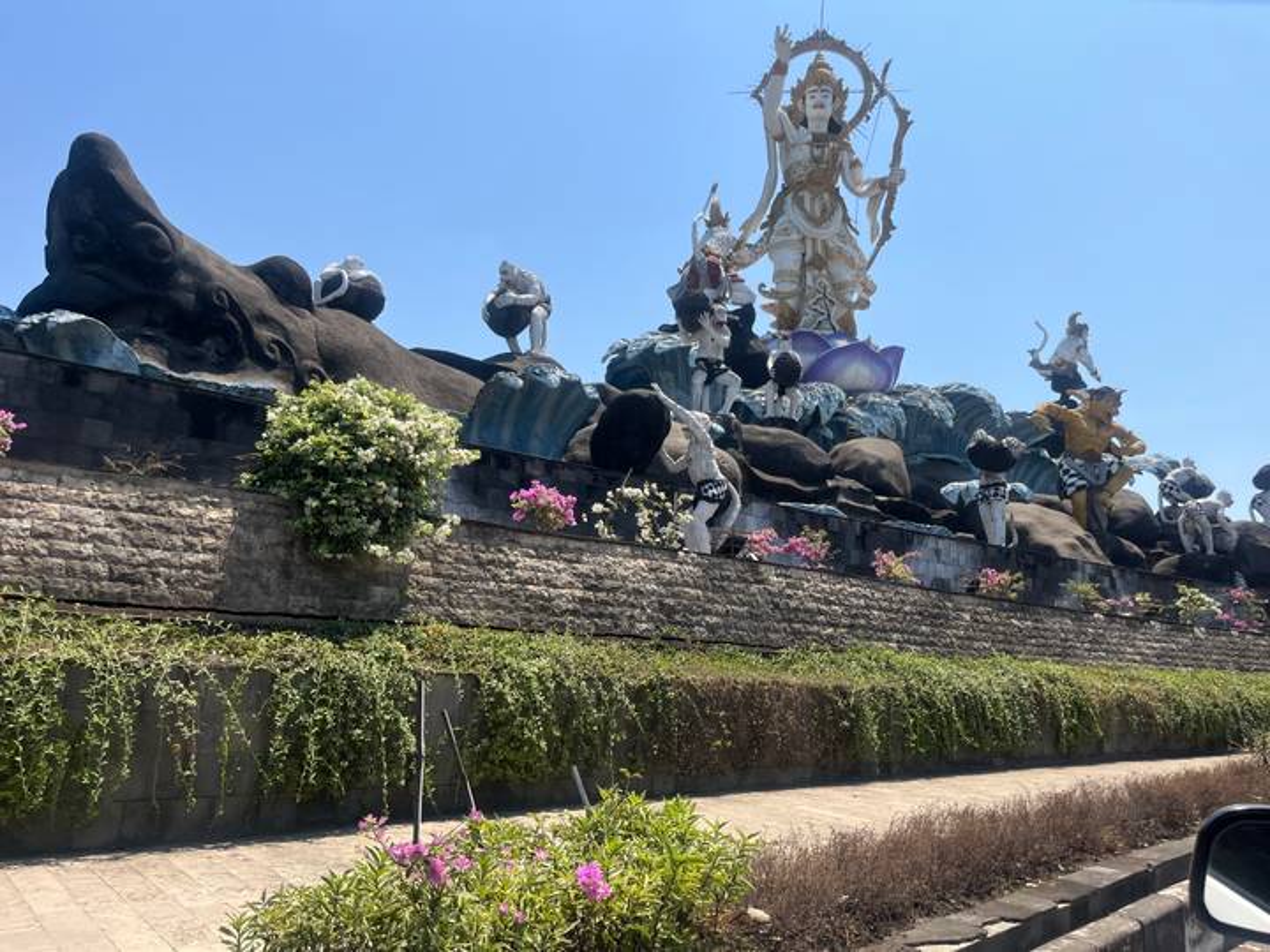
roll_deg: -2.3
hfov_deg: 67.3
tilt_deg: +11.6
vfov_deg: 53.1
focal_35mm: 26
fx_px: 954
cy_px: 476
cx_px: 635
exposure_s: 1/3623
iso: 50
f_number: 1.6
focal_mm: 5.1
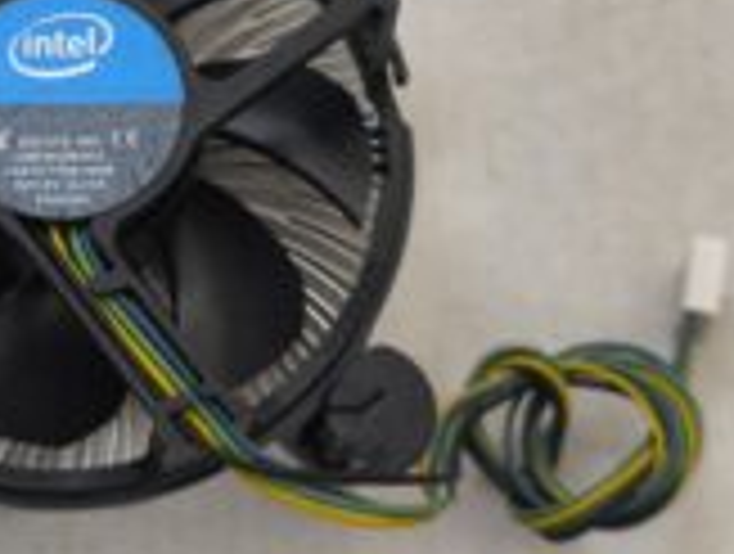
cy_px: 164
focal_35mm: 75
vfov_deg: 19.6
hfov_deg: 25.7
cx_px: 194
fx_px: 1594
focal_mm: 6.57
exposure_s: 1/50
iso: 400
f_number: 1.6
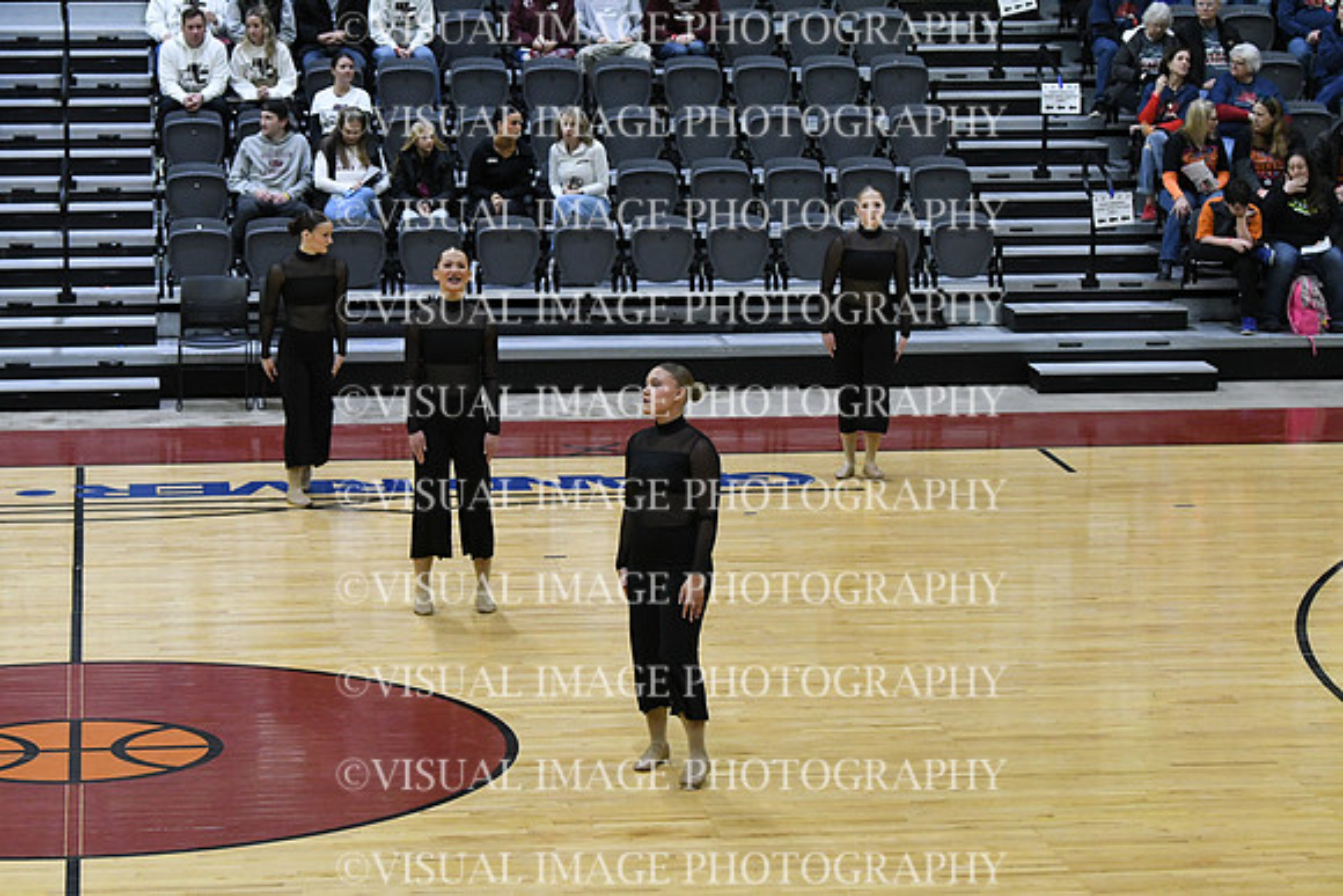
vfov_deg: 12.2
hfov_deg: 18.3
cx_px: 672
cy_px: 448
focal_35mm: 112
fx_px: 4179
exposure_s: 1/500
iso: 5000
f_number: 4
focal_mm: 75
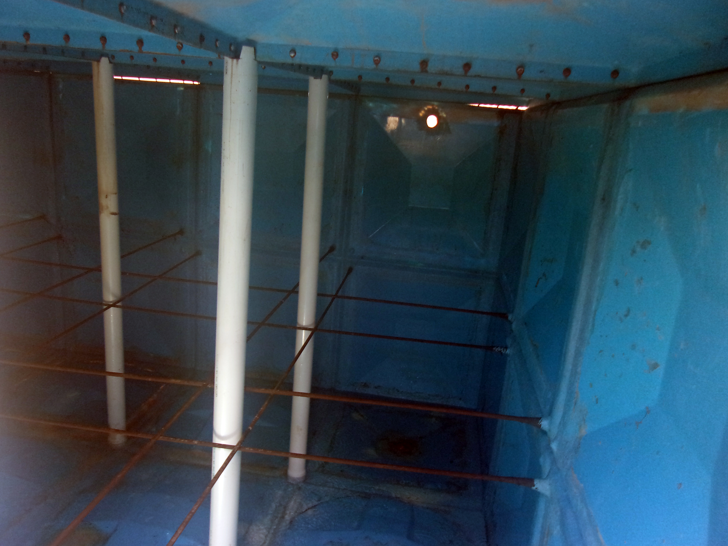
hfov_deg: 65.3
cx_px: 364
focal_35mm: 27
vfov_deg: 51.4
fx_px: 568
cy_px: 273
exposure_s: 1/34
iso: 166
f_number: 3
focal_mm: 4.9
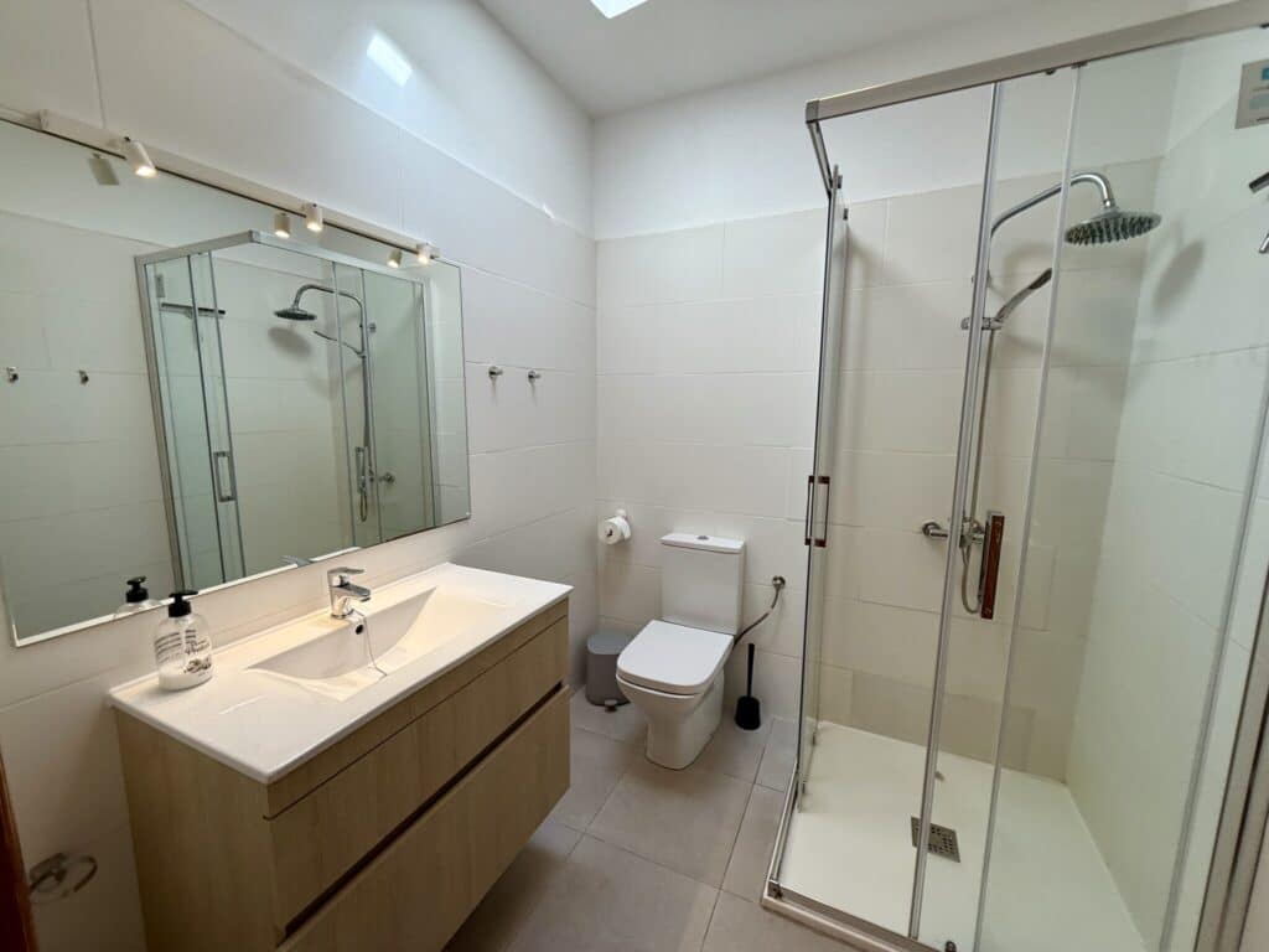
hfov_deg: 102.1
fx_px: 513
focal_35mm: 14
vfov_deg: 85.7
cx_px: 634
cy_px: 476
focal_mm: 2.22
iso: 50
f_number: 2.2
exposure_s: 1/146
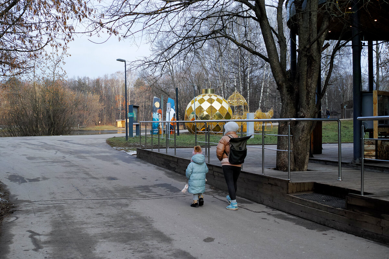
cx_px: 194
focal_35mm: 45
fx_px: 486
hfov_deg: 43.6
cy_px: 130
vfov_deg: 29.9
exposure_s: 1/125
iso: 100
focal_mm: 30
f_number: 4.5
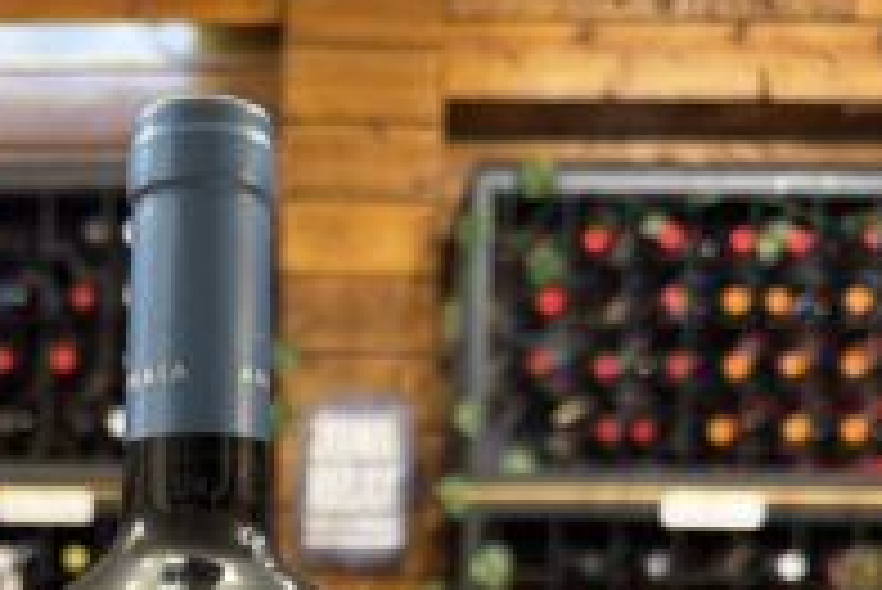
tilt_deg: -4.6
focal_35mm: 55
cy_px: 874
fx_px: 1348
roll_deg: -0.4
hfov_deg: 35.0
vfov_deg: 21.0
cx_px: 166
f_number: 1.78
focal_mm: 6.76
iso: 250
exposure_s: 1/50
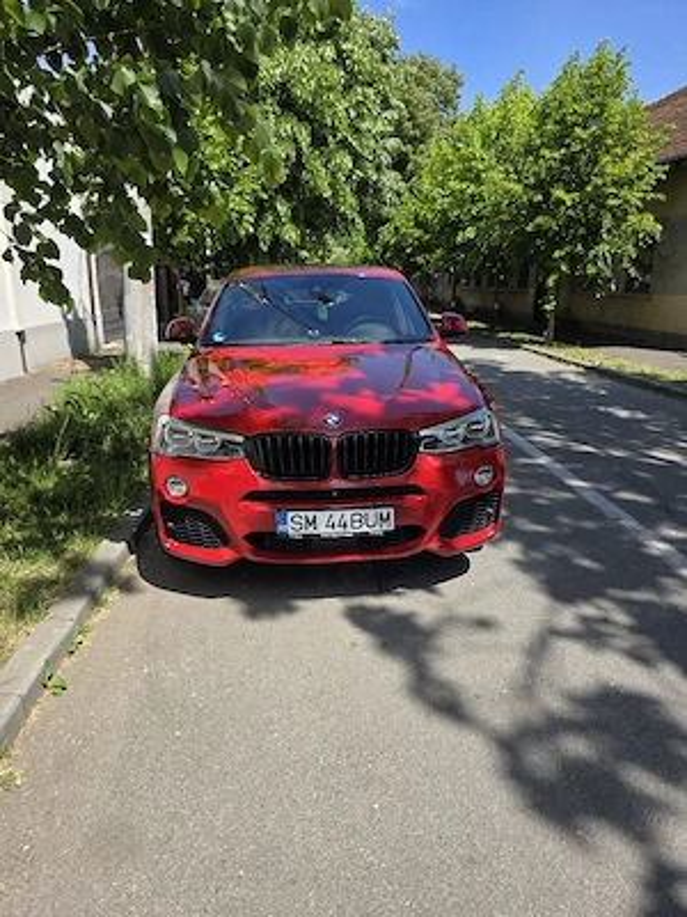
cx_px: 344
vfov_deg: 73.9
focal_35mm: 23
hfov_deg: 58.9
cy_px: 458
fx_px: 609
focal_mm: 6.3
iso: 80
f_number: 1.7
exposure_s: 1/3333
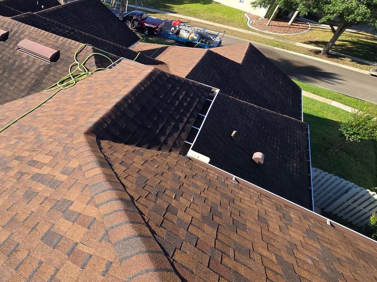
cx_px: 75
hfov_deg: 71.0
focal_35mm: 21
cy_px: 129
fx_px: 229
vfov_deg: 63.3
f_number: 2.2
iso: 50
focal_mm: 2.2
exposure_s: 1/907
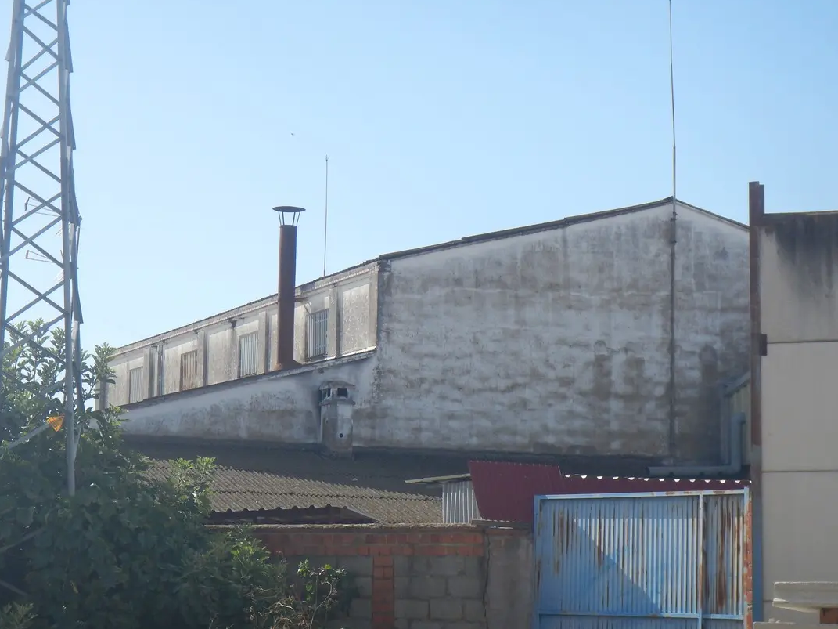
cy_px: 320
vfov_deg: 14.5
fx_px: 2469
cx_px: 381
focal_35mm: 102
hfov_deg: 19.3
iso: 125
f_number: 4.5
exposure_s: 1/640
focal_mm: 16.4
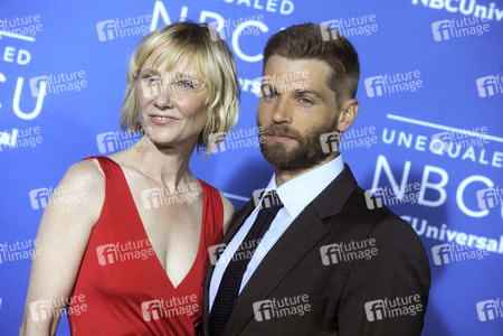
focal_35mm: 145
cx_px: 252
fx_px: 2026
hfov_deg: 14.2
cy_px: 168
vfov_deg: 9.5
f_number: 4.5
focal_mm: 145
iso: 800
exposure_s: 1/640
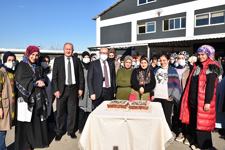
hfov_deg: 55.8
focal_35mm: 34
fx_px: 213
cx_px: 112
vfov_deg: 38.9
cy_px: 75
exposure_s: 1/200
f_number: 11
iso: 100
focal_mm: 34
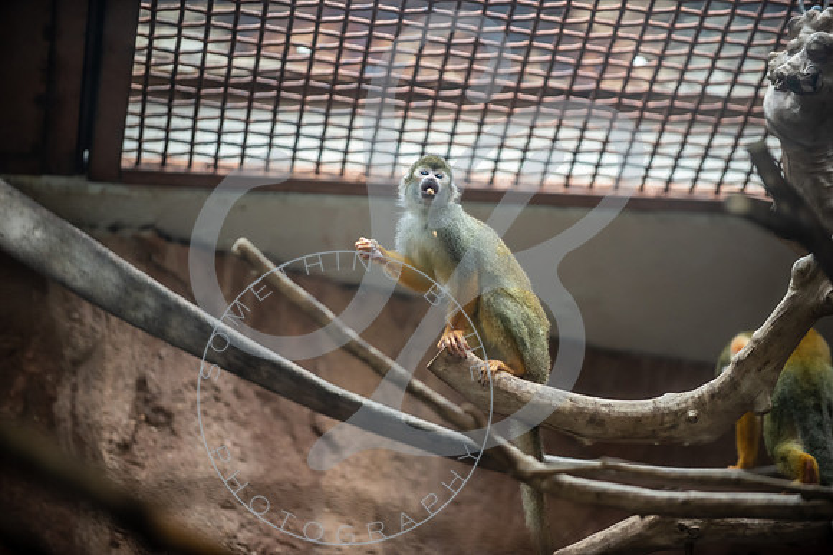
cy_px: 278
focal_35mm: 170
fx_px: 3934
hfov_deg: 12.1
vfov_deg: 8.1
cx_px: 416
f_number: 2.8
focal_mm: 170
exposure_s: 1/250
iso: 1000
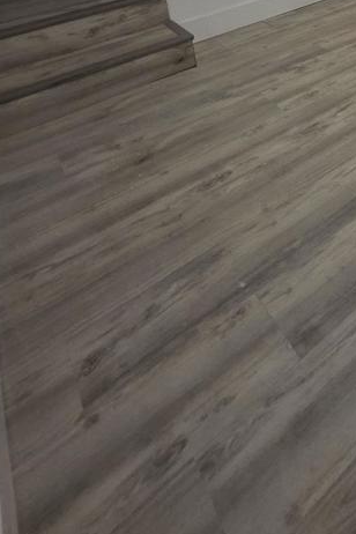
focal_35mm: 30
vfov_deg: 46.3
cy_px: -50
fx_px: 445
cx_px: 398
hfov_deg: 36.4
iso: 160
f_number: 1.9
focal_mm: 2.2
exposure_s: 1/60
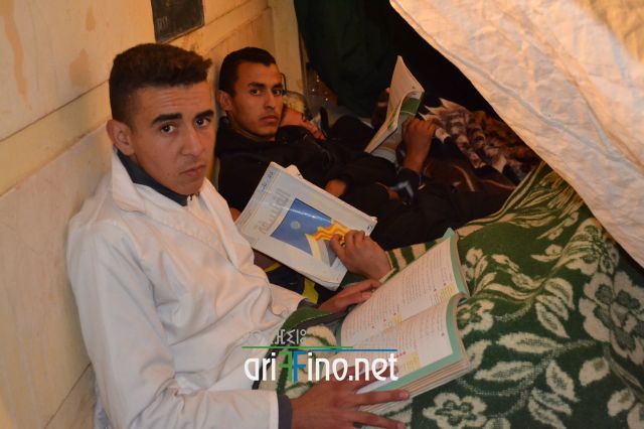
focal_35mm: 48
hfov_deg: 41.1
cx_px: 322
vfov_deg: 28.0
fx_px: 858
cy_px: 214
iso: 3200
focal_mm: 32
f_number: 4.8
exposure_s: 1/60
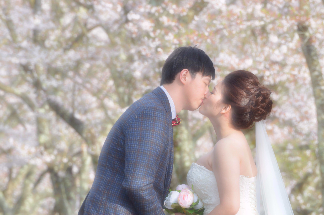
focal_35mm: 450
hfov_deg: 4.6
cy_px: 108
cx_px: 162
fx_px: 4042
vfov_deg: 3.0
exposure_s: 1/20
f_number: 13
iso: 100
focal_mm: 300
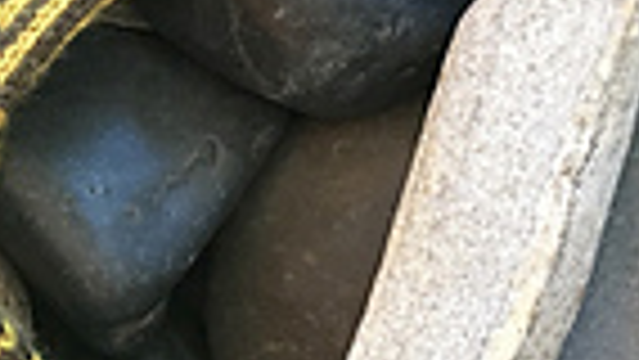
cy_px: 117
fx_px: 2407
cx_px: 27
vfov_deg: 8.5
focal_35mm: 142
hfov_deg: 14.9
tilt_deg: -83.8
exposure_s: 1/15
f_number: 2.2
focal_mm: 4.15
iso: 32
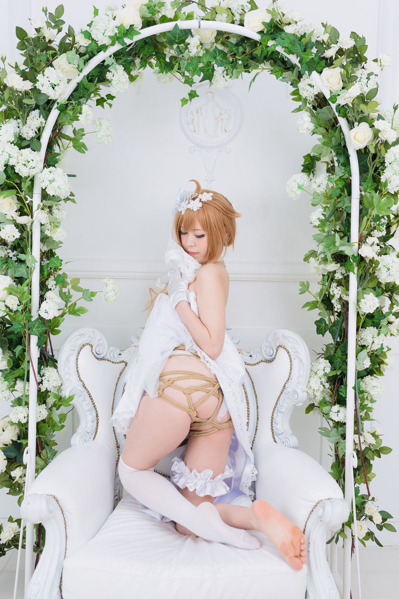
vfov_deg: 54.4
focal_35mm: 35
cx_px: 200
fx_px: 581
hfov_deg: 37.9
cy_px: 300
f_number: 2.8
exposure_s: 1/125
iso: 125
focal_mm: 35
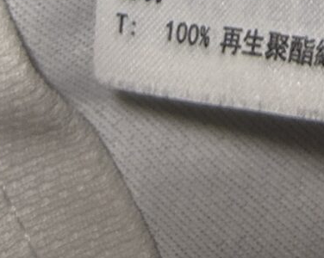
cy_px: -770
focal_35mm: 173
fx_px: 1657
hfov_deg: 10.9
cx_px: 416
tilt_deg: -73.8
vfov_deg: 6.9
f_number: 1.5
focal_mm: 5.7
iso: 80
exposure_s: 1/100
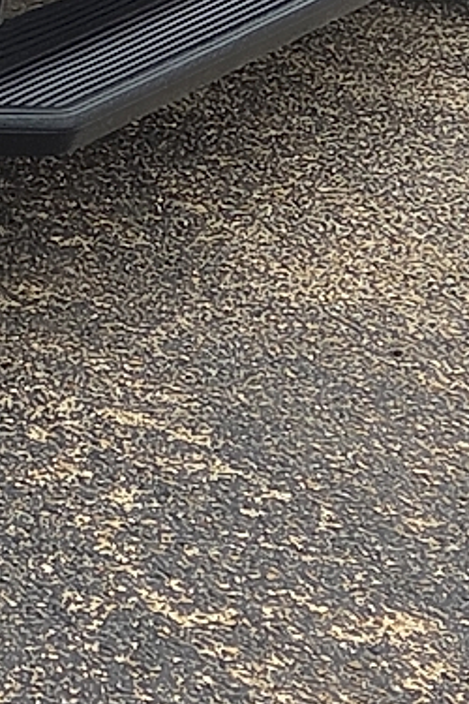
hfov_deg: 7.4
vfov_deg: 11.3
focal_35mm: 173
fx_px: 3380
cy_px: -394
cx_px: -660
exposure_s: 1/588
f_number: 1.8
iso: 76
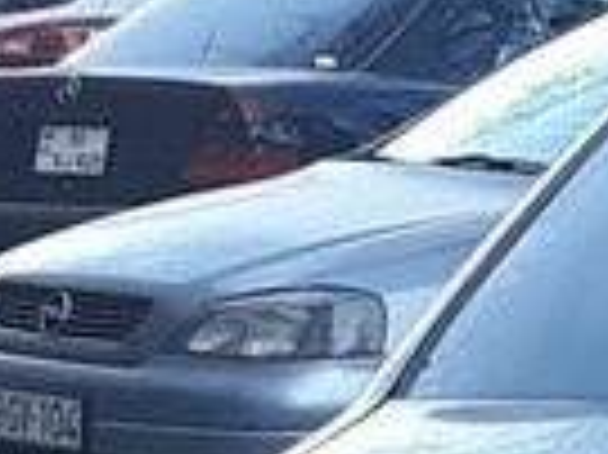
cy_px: 784
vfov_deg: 10.6
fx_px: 2316
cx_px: 1099
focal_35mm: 132
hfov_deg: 13.4
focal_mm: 3.71
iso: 40
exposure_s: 1/118
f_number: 1.7
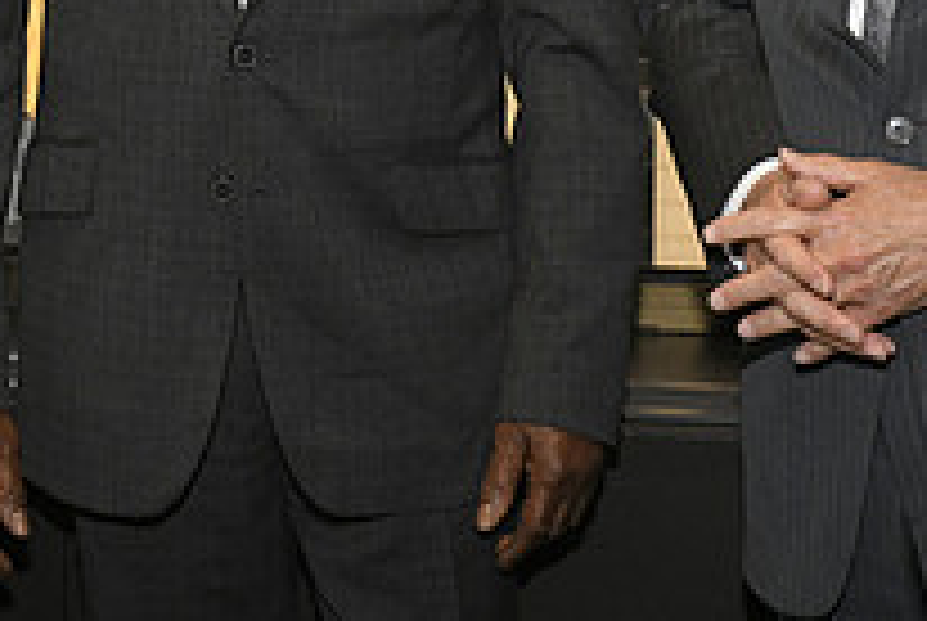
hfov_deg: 12.6
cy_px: -232
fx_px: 4203
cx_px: 612
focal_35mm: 163
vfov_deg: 8.3
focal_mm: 58
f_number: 11
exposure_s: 1/60
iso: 6400
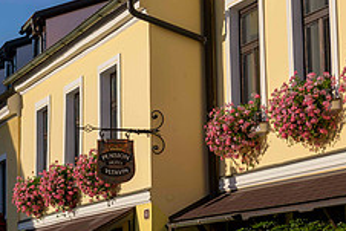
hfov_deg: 17.4
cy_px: 177
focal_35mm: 117
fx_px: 1125
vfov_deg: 11.7
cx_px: 110
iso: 64
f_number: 4.5
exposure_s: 1/500
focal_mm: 44
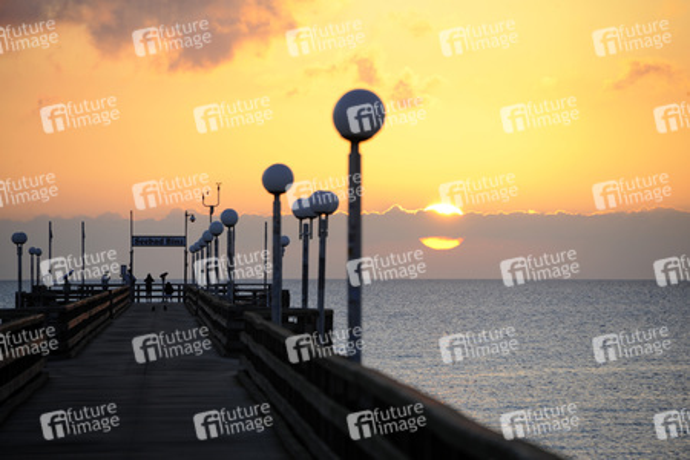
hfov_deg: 6.9
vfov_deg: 4.6
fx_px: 5750
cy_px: 230
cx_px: 345
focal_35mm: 300
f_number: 8
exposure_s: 1/250
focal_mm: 300
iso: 400
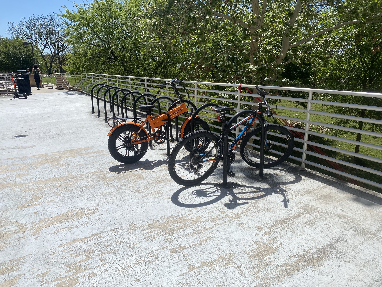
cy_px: 144
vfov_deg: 53.1
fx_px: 287
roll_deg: -0.1
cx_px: 191
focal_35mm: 26
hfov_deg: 67.3
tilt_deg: -15.6
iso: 32
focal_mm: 4.25
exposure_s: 1/5236
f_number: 1.8
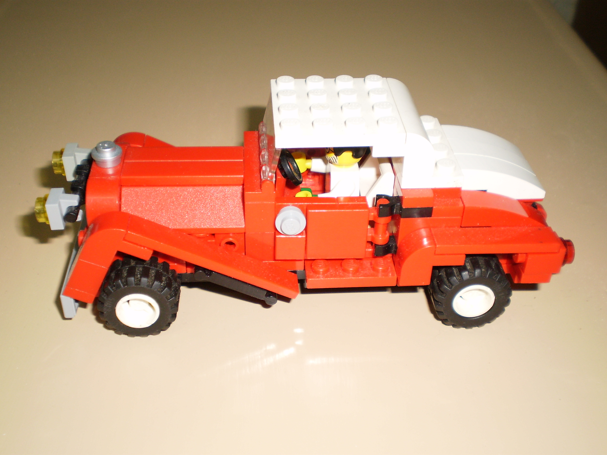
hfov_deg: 44.8
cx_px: 304
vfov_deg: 34.3
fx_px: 736
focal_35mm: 42
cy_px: 228
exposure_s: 1/30
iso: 125
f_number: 3.5
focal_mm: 7.4
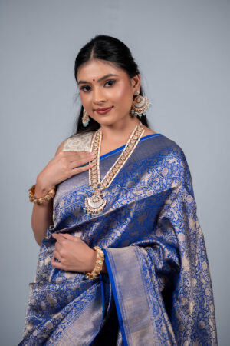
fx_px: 479
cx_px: 115
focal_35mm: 50
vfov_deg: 39.6
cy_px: 173
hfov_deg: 27.0
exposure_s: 1/800
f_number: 2.8
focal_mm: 50
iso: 500
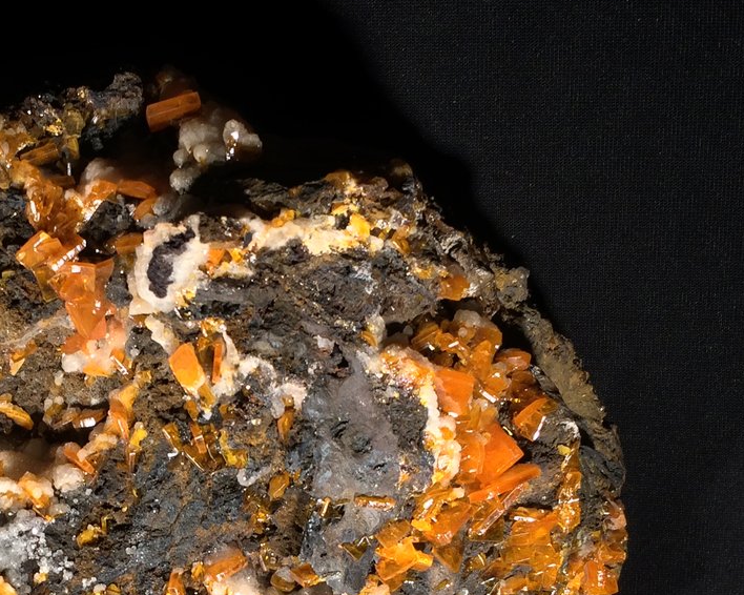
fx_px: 1409
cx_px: 100
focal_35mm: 64
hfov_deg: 28.6
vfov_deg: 23.2
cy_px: 548
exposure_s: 1/60
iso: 32
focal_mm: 4.15
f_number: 2.2
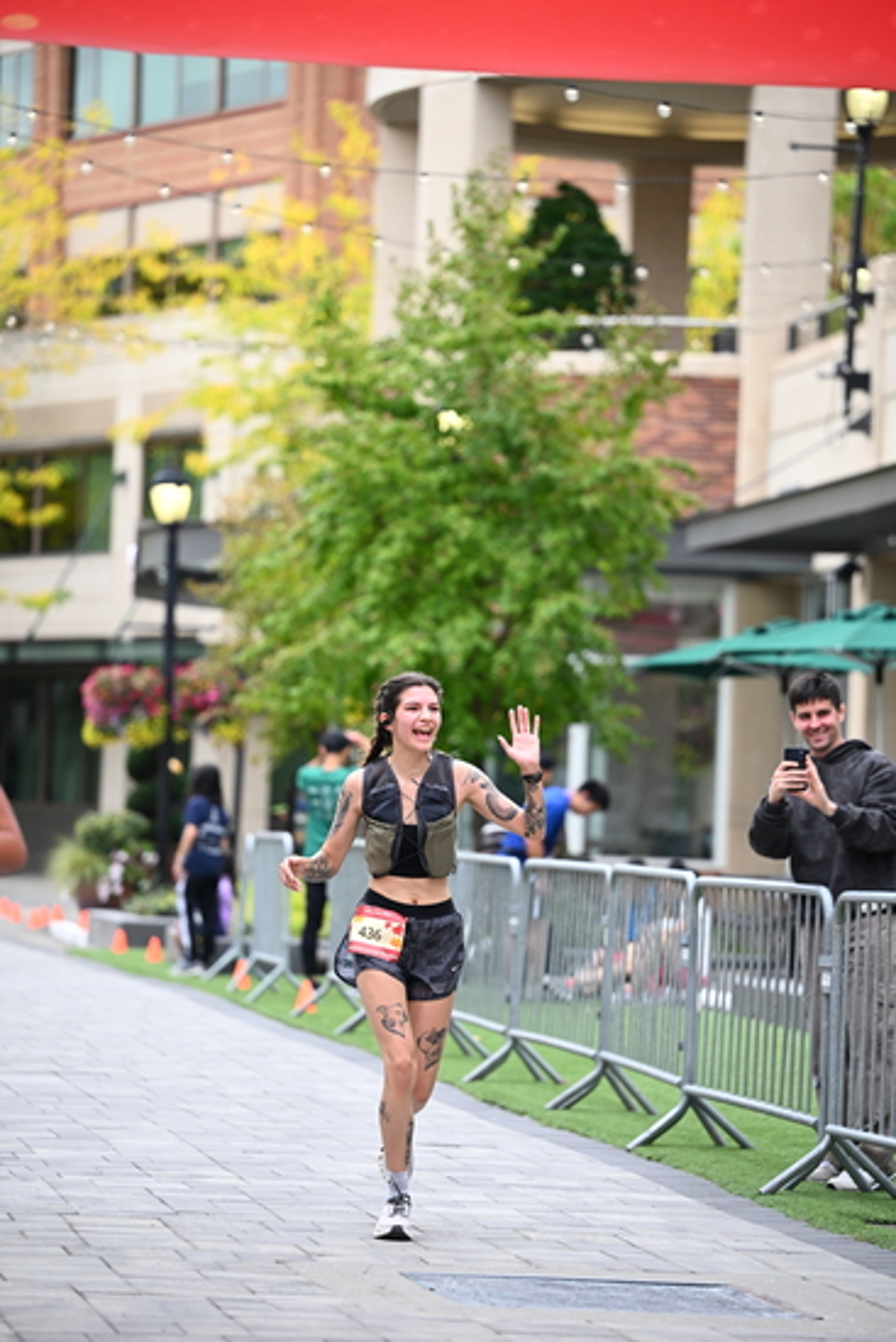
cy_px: 671
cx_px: 448
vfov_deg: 14.6
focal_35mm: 140
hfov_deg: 9.8
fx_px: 5223
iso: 640
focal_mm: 140
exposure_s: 1/1600
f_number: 2.8
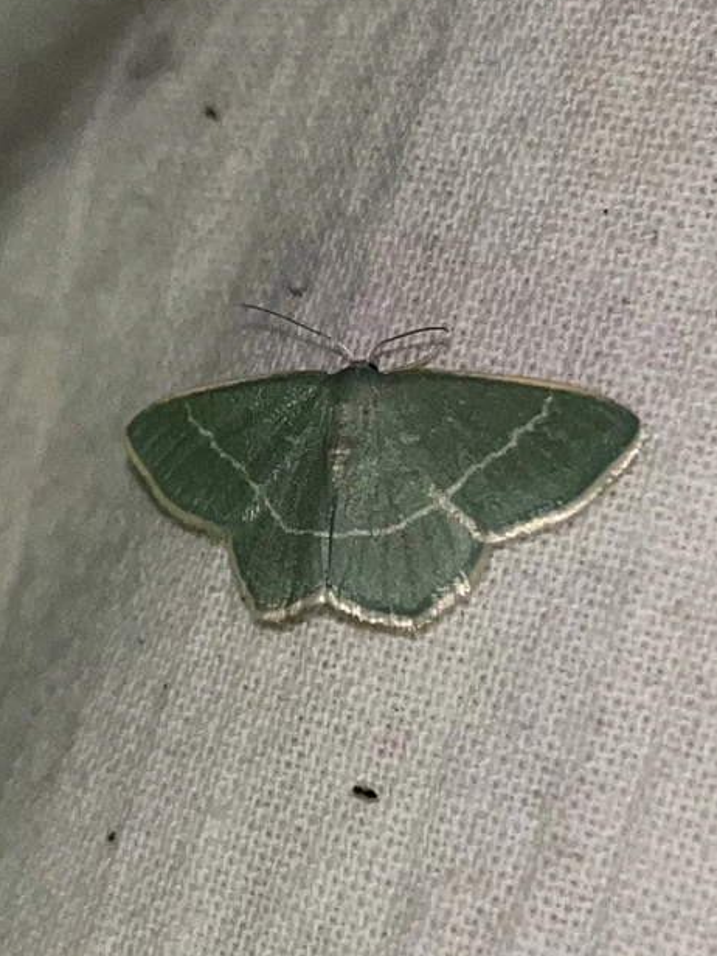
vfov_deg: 65.3
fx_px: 746
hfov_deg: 51.3
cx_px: 369
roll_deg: -10.1
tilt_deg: +1.8
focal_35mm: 27
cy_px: 473
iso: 32
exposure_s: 1/82
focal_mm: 5.1
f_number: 1.6
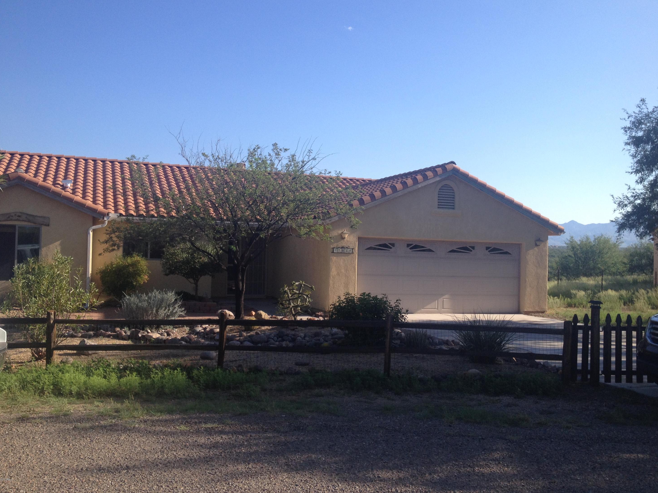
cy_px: 242
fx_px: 684
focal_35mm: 36
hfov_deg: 51.4
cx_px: 329
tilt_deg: -1.1
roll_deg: -3.4
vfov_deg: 39.7
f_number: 2.4
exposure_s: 1/1104
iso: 50
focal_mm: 4.28
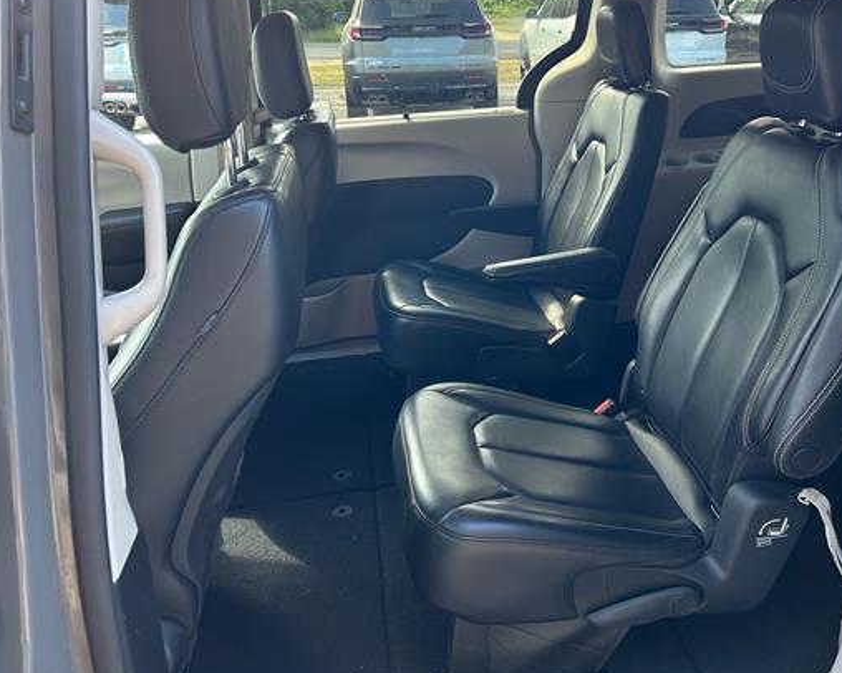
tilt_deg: -20.3
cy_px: 295
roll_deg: +1.6
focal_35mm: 32
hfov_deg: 55.4
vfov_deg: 45.7
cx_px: 496
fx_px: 797
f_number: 1.5
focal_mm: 5.7
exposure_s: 1/121
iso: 100
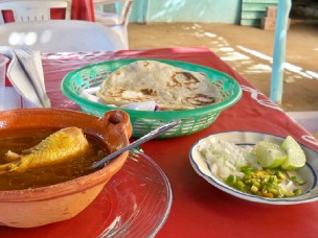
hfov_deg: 41.1
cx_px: 130
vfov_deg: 31.4
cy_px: 149
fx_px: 423
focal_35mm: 46
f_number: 3.1
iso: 125
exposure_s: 1/60
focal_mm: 6.3
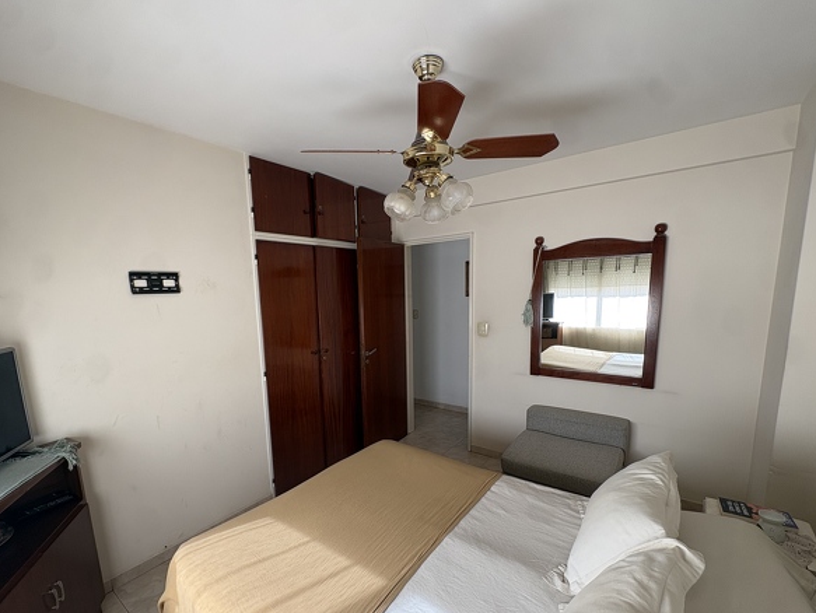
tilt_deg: -8.2
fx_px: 377
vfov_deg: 77.8
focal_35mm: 16
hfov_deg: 94.3
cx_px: 382
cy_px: 347
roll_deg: +2.4
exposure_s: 1/99
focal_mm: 2.22
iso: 80
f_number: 2.2
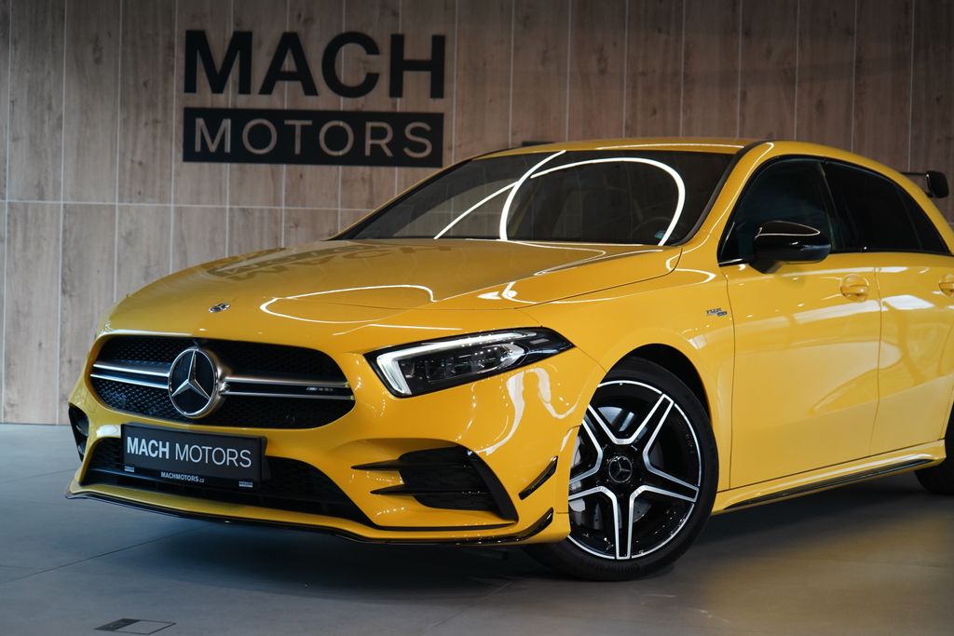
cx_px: 477
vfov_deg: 22.3
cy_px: 318
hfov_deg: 32.9
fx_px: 1617
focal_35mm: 61
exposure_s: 1/160
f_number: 5
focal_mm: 61
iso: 1600
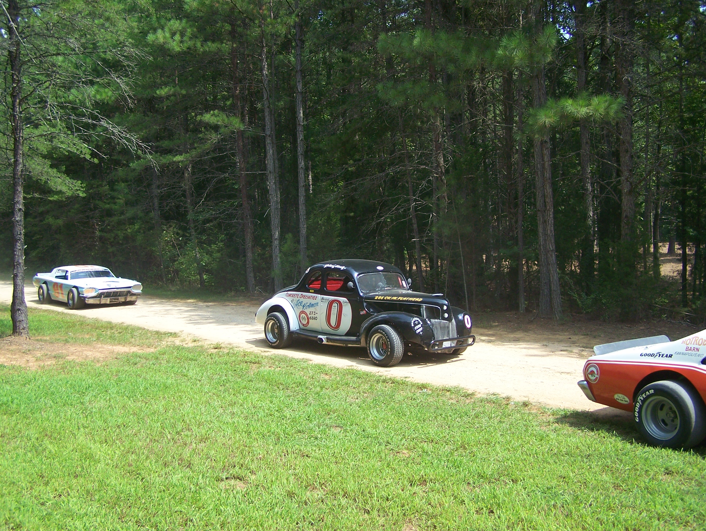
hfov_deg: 48.9
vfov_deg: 37.8
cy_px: 266
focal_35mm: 38
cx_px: 353
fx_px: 776
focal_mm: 6.3
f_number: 2.8
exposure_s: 1/640
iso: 80
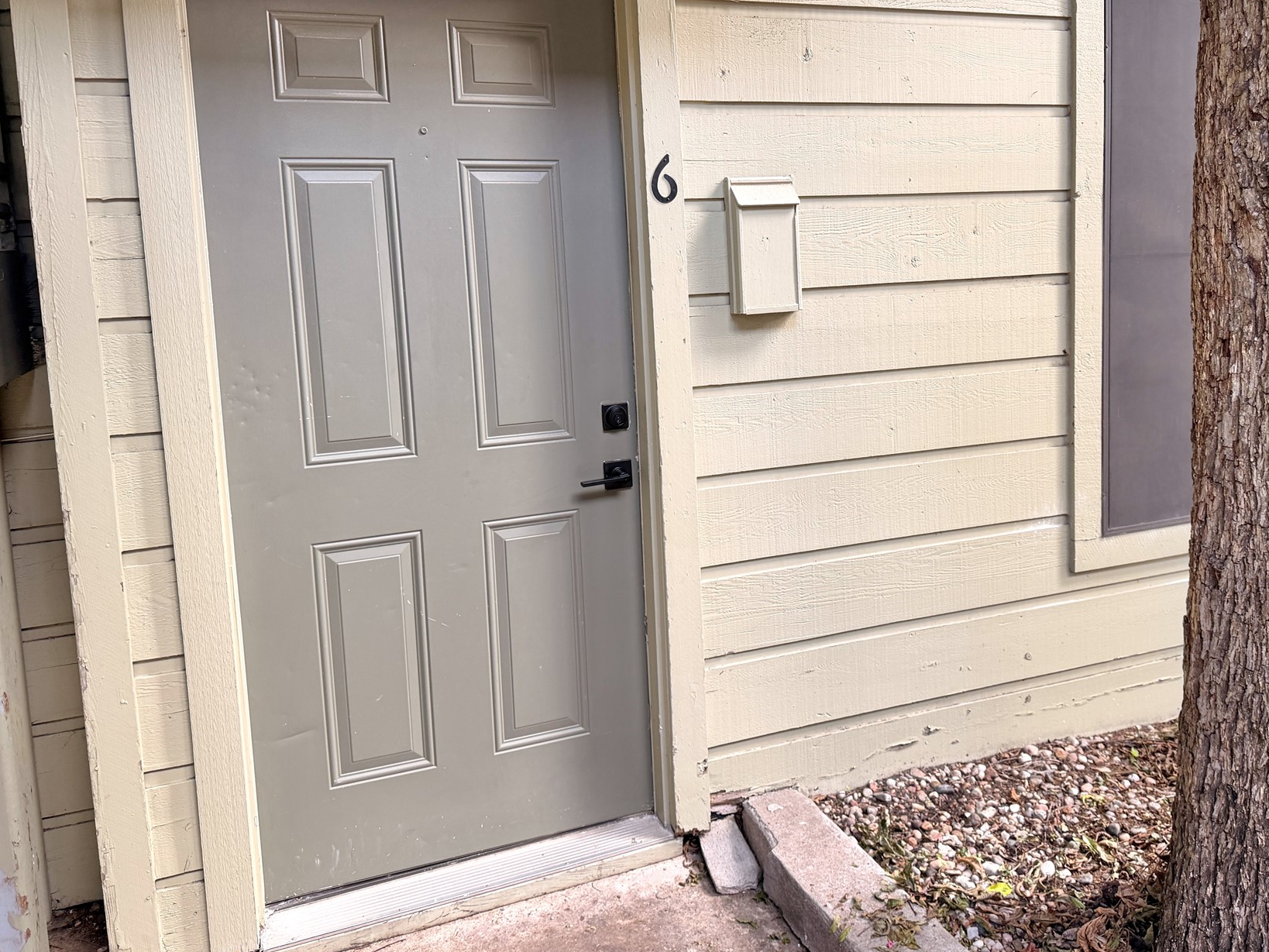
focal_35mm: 30
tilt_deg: -7.2
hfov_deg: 59.6
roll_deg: +1.5
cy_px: 377
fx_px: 1100
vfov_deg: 46.5
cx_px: 737
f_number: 1.78
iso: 100
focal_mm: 6.76
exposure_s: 1/121
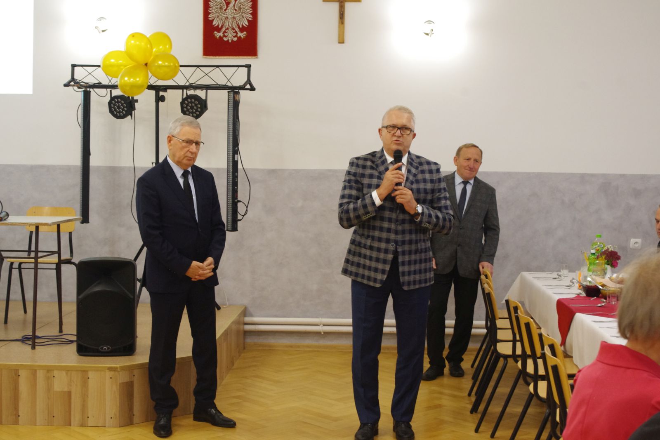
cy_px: 220
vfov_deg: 26.0
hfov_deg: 38.2
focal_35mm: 52
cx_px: 330
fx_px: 953
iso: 1600
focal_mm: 35
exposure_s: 1/60
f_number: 6.7
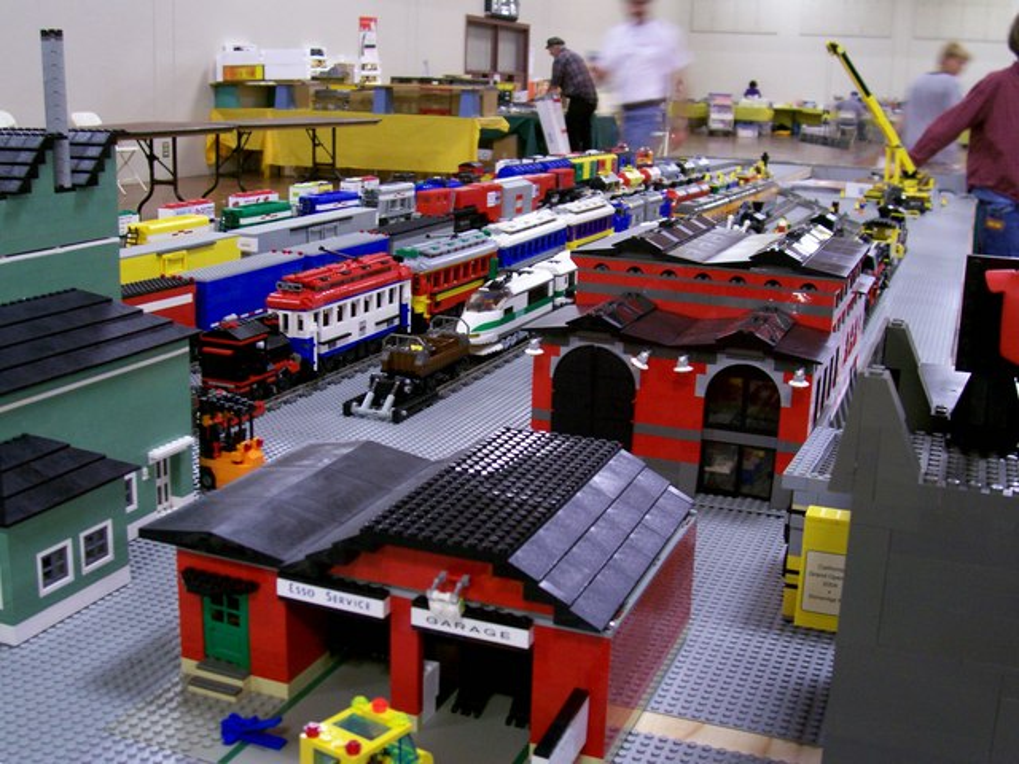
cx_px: 510
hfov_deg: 44.8
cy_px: 382
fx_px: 1236
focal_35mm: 42
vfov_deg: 34.3
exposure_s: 1/8
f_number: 2.9
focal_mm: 7
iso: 160
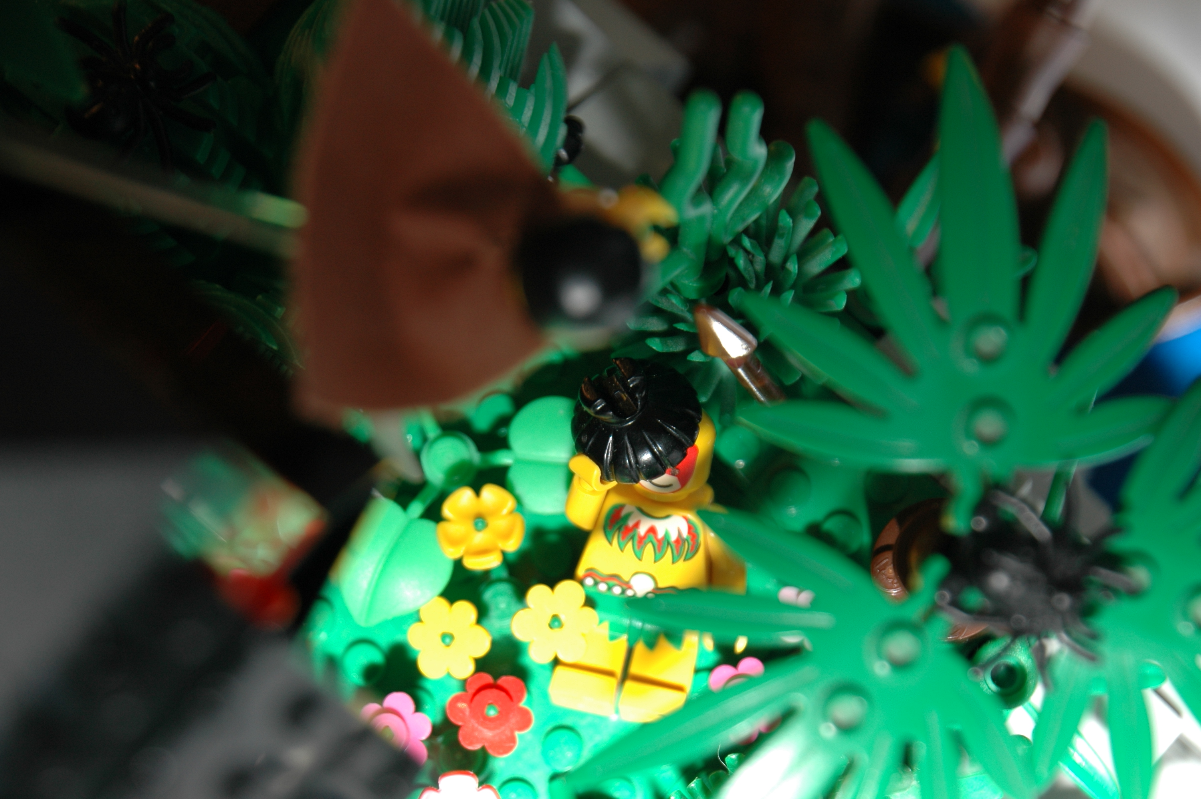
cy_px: 400
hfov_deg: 16.1
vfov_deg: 10.7
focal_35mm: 128
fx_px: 4250
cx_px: 600
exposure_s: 1/60
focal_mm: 85
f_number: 5.3
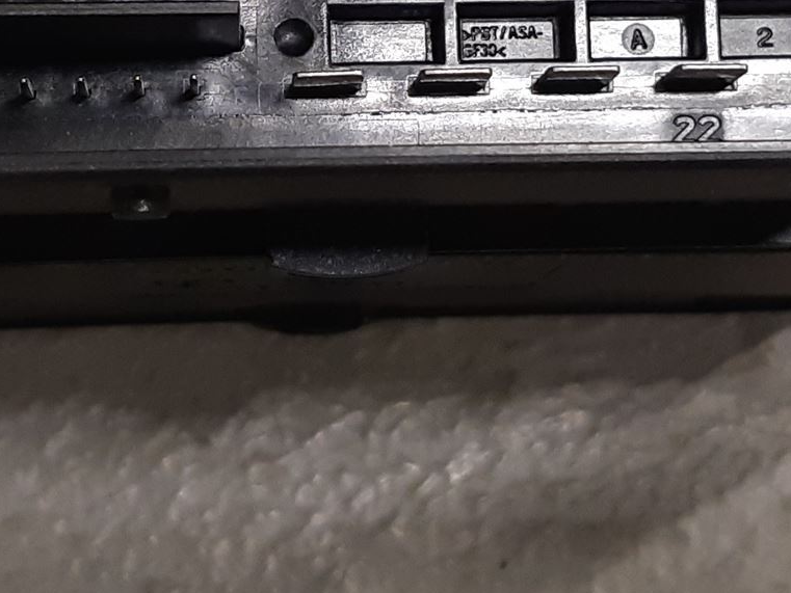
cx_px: 295
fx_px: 1600
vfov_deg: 20.4
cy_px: 16
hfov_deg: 27.7
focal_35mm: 70
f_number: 1.7
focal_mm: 3.93
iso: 200
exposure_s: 1/60
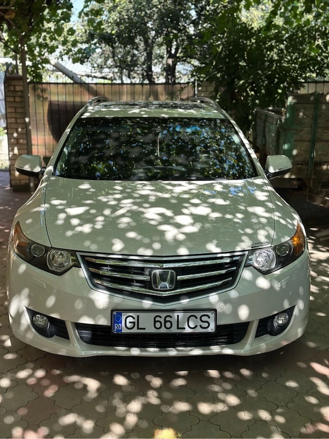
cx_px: 164
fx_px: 608
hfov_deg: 30.3
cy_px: 220
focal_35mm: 48
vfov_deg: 39.7
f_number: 1.78
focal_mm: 6.86
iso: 80
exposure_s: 1/816
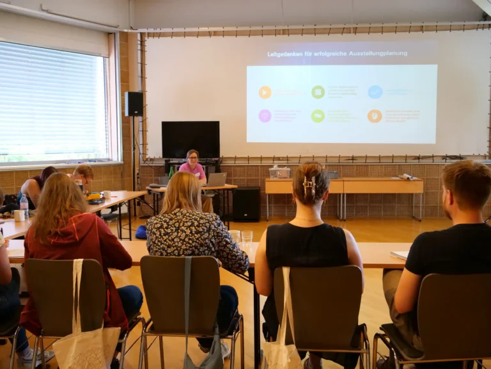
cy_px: 184
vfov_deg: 39.7
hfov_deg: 51.4
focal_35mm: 36
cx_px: 246
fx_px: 511
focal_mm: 18
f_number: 6.3
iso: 1600
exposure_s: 1/50
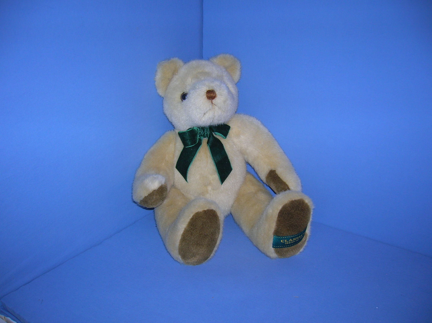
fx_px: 424
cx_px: 216
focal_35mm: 34
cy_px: 162
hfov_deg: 54.0
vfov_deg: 41.7
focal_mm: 5.7
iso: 50
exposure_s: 1/60.1
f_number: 2.9
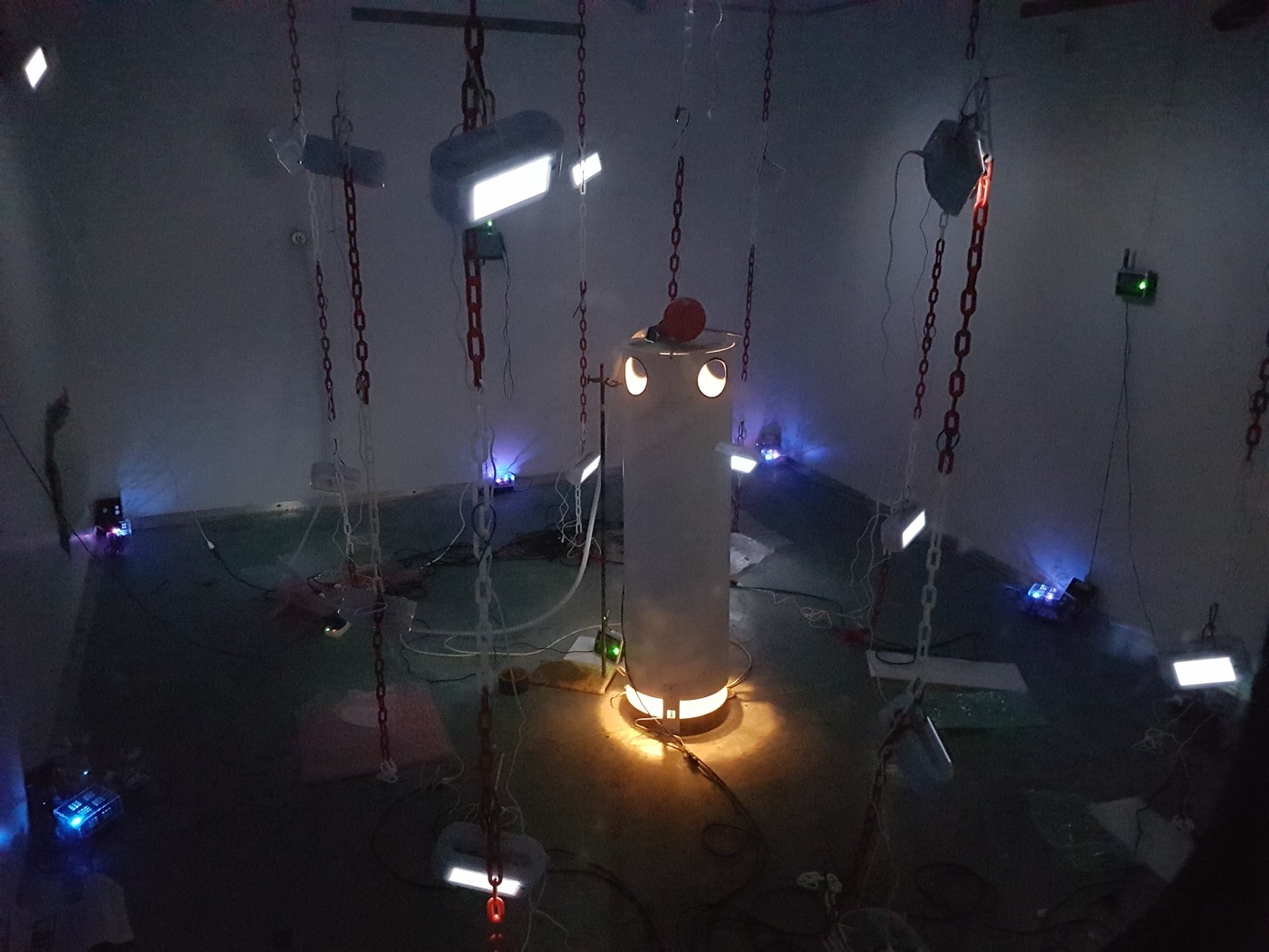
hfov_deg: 67.3
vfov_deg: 53.1
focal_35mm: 26
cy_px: 476
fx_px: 953
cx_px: 634
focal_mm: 4.2
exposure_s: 1/9
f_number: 1.7
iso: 1600
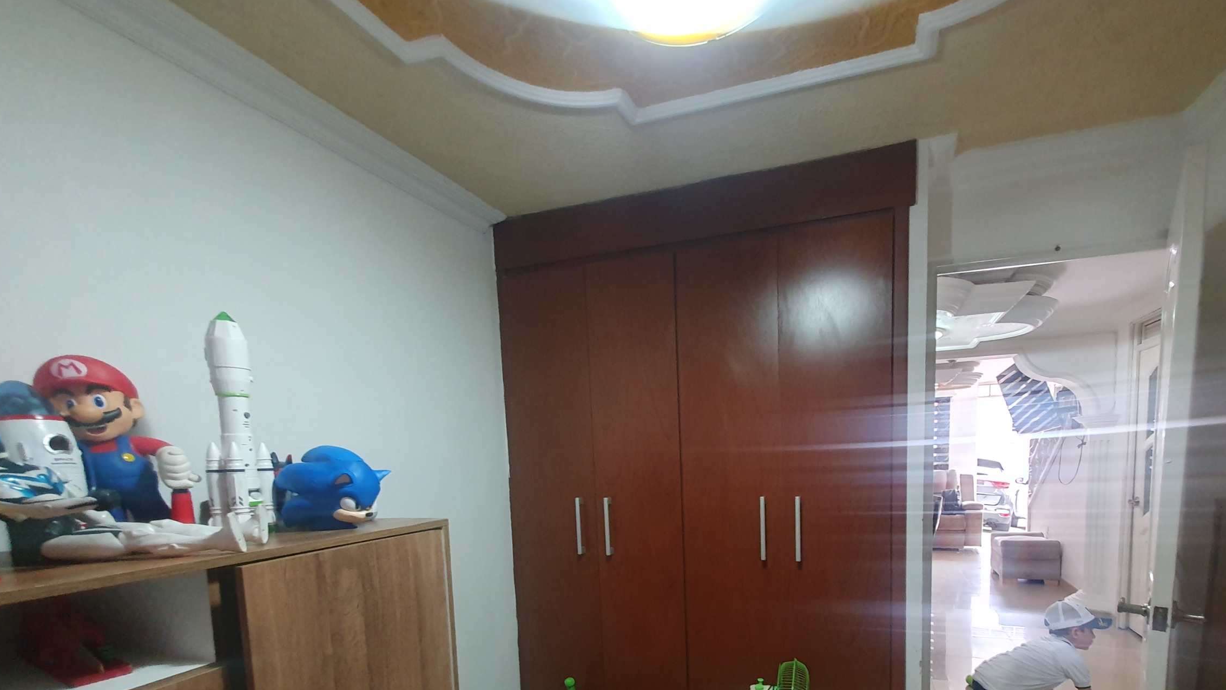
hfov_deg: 98.9
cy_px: 501
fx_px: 520
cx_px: 685
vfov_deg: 63.9
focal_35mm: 16
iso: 400
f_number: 2.2
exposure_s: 1/30
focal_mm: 1.8
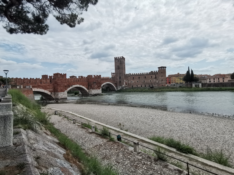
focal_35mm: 17
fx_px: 115
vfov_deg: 74.7
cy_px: 88
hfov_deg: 91.0
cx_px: 117
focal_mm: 2.23
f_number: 2.2
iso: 50
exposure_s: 1/3096
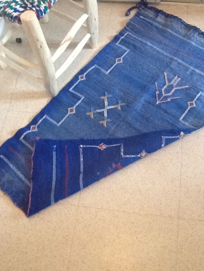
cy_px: 136
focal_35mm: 44
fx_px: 346
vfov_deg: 42.9
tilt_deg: -65.7
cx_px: 102
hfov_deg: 32.9
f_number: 2.4
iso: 400
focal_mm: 2.03
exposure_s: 1/25
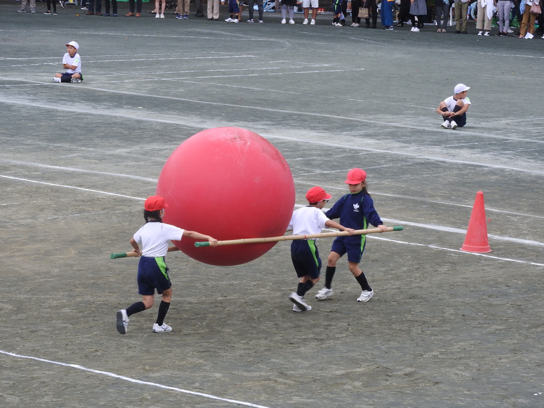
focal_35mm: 170
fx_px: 2672
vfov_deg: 8.7
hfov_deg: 11.6
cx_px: 272
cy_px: 204
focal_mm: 30.5
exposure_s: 1/100
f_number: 5.2
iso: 100
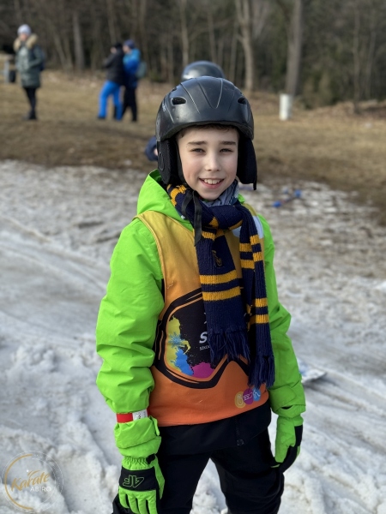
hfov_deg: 30.3
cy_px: 257
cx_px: 193
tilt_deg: -11.9
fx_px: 714
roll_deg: -0.8
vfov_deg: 39.7
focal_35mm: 48
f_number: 1.78
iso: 64
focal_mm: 6.86
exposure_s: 1/1395
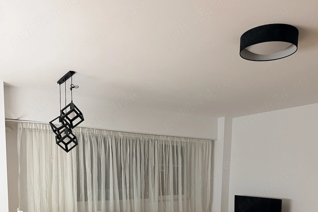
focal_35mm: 34
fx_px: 300
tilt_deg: -6.1
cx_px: 159
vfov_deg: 35.8
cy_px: 204
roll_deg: -0.7
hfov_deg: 55.8
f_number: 1.78
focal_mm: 6.76
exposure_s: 1/50
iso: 640
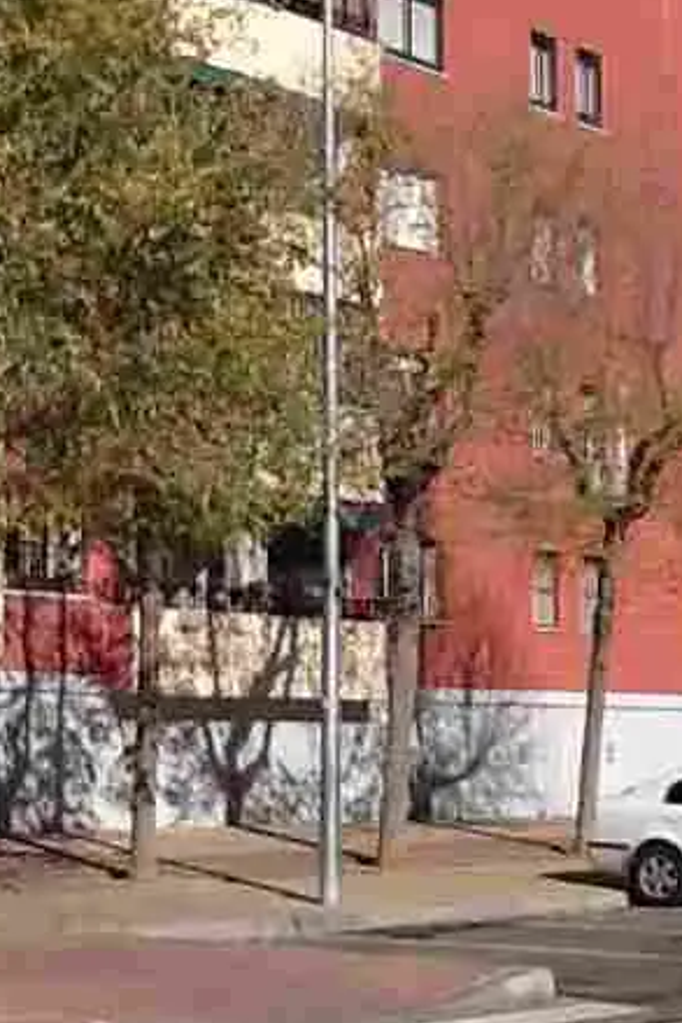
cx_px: 435
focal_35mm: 100
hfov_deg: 13.7
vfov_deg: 20.4
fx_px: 2839
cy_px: 391
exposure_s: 1/2433
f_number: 2.4
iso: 40
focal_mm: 2.03
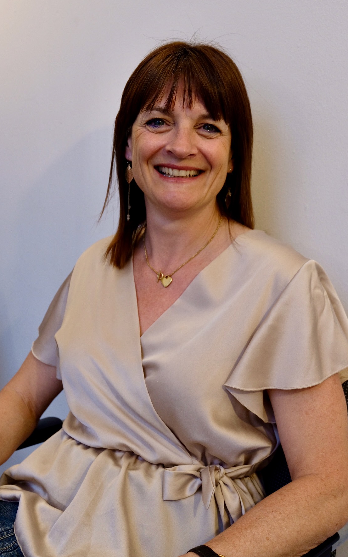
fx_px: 683
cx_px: 170
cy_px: 278
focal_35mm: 45
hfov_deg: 28.6
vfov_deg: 44.4
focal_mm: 29.5
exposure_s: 1/58
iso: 800
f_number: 4.7
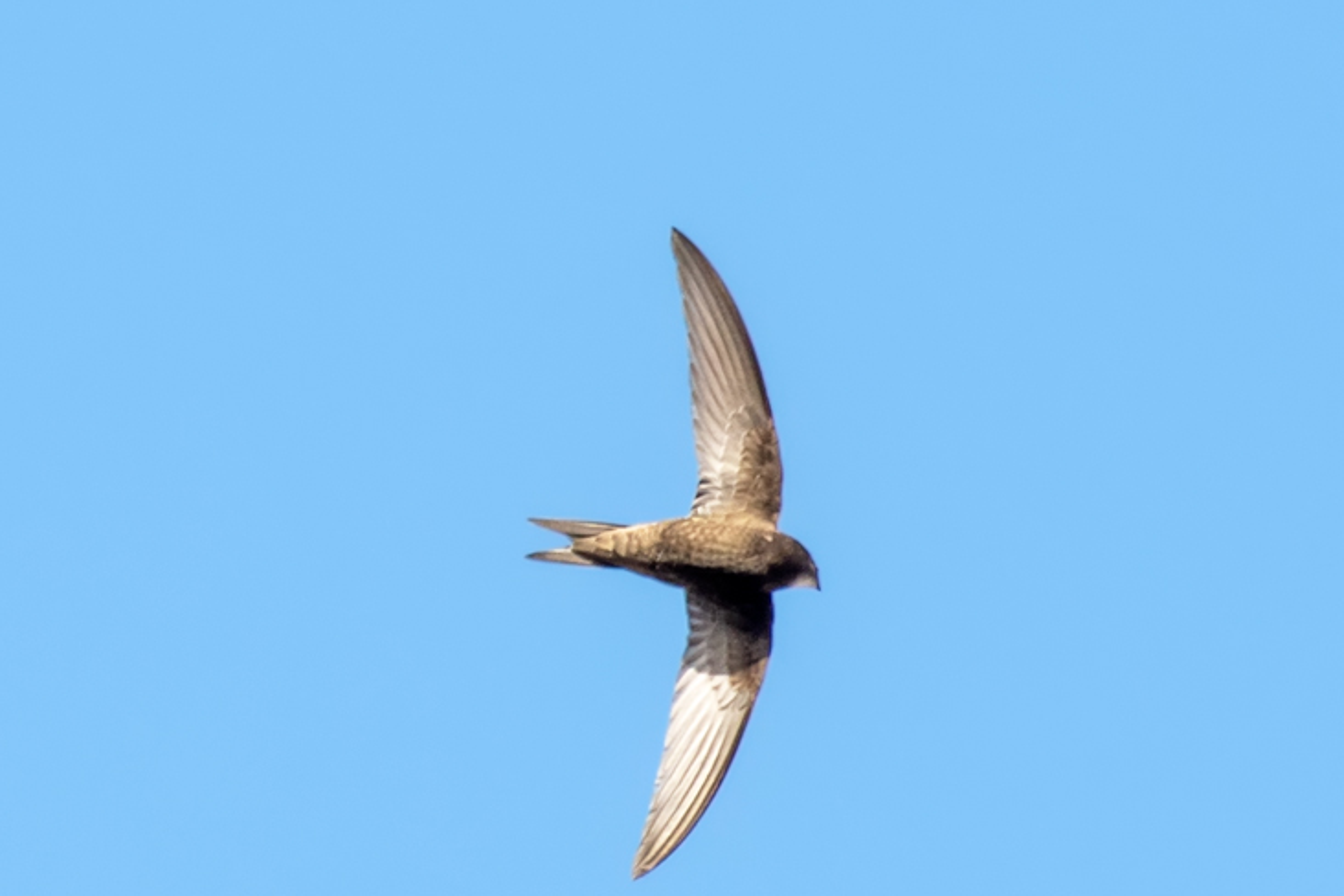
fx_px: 24899
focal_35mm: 667
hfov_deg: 3.1
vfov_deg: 2.1
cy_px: 560
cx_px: 927
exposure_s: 1/800
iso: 320
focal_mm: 310
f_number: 6.3
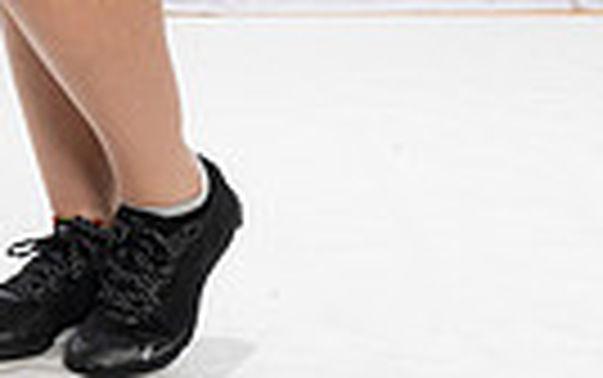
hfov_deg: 11.5
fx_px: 2977
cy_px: -500
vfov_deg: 6.9
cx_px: 54
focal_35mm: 181
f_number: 10
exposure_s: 1/250
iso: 1250
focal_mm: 53
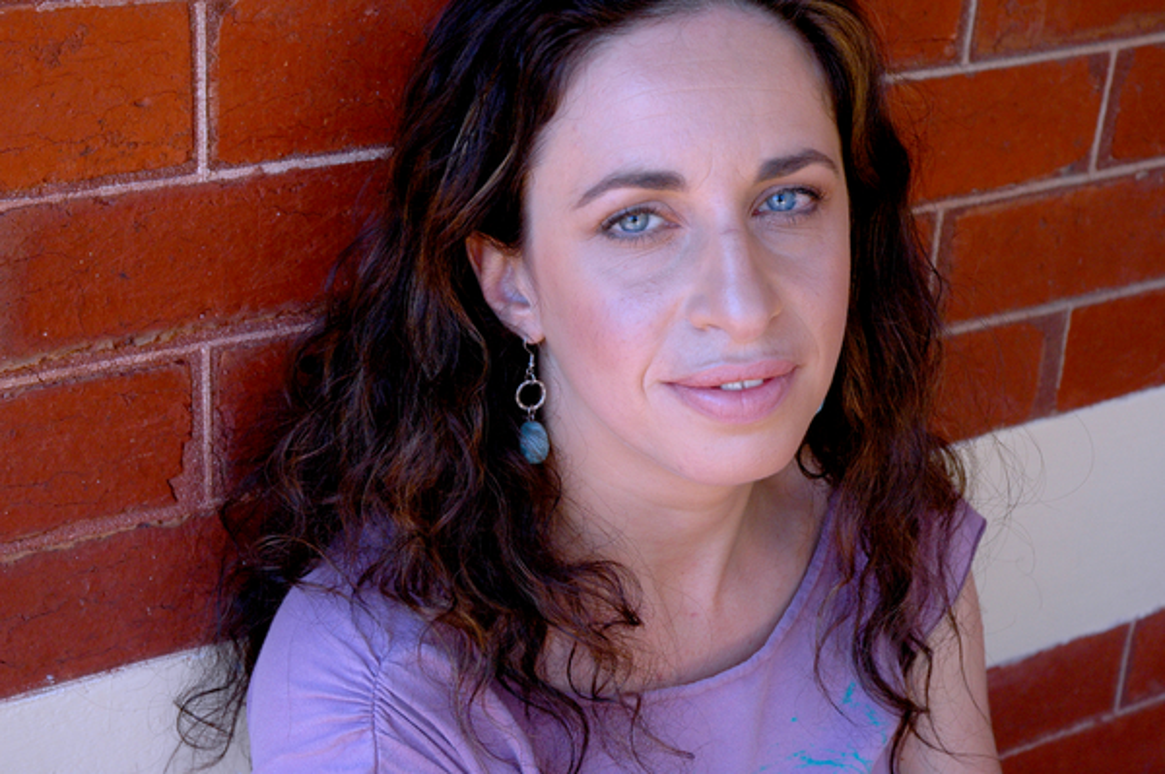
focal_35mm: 69
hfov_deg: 29.3
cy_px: 387
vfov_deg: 19.7
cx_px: 582
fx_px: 2231
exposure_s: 1/160
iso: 640
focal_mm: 46
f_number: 6.3
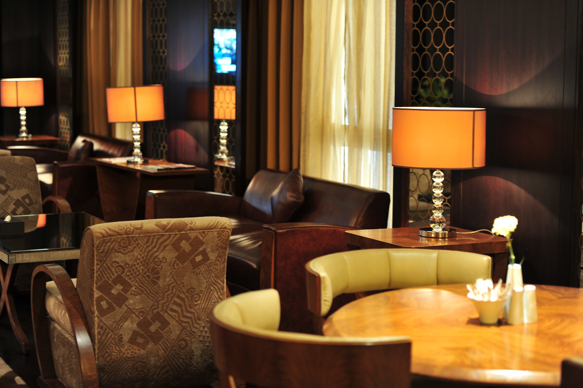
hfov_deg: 28.9
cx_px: 292
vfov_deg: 19.4
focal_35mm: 70
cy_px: 194
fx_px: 1133
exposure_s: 1/20
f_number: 2.8
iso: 1000
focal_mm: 70
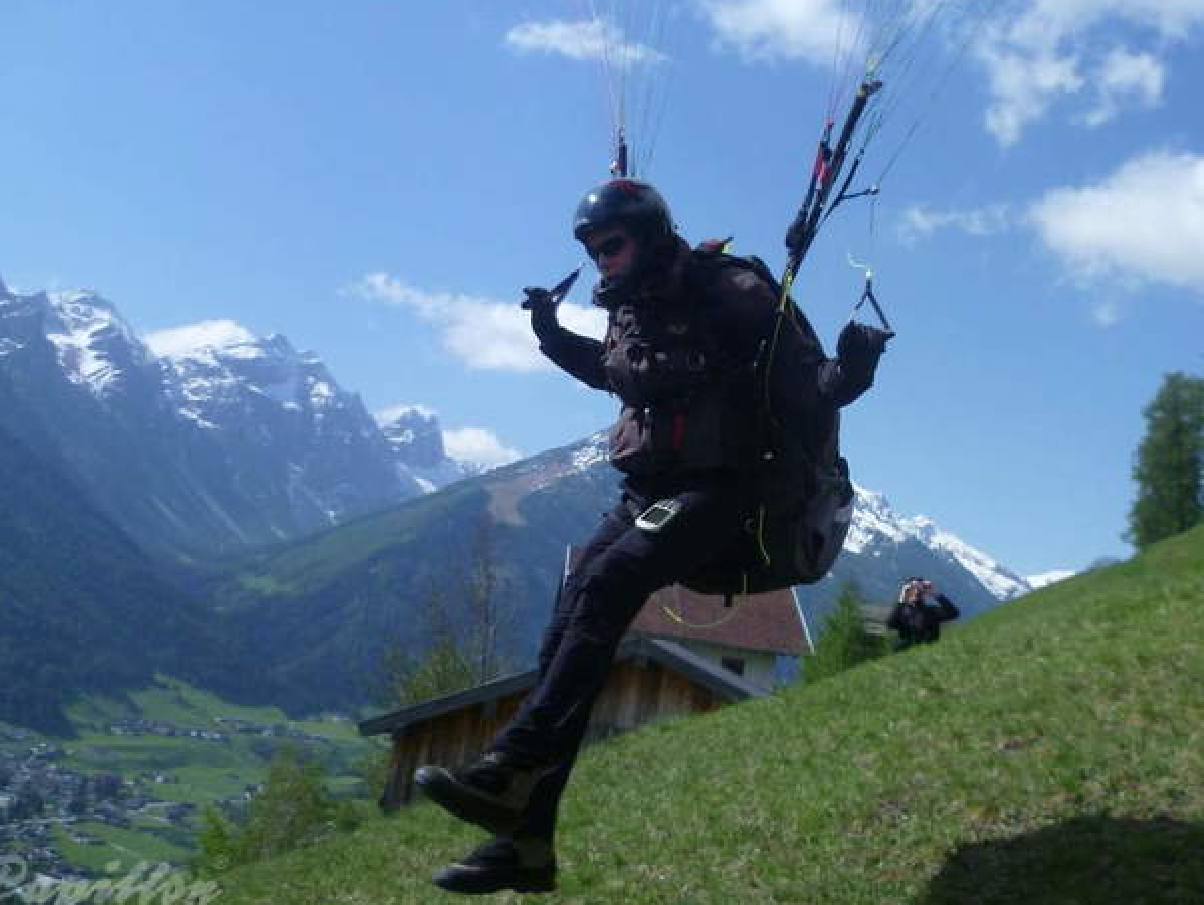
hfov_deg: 49.4
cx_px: 778
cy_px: 368
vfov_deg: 38.6
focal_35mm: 37
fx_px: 1288
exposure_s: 1/500
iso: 250
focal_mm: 5
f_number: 9
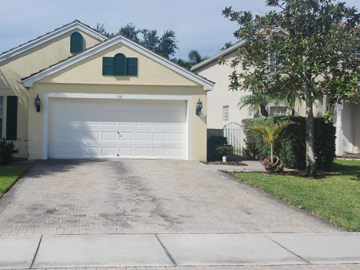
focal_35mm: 35
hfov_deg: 51.3
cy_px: 113
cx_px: 111
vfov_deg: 40.6
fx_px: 364
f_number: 1.8
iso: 25
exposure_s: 1/2671
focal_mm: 5.54
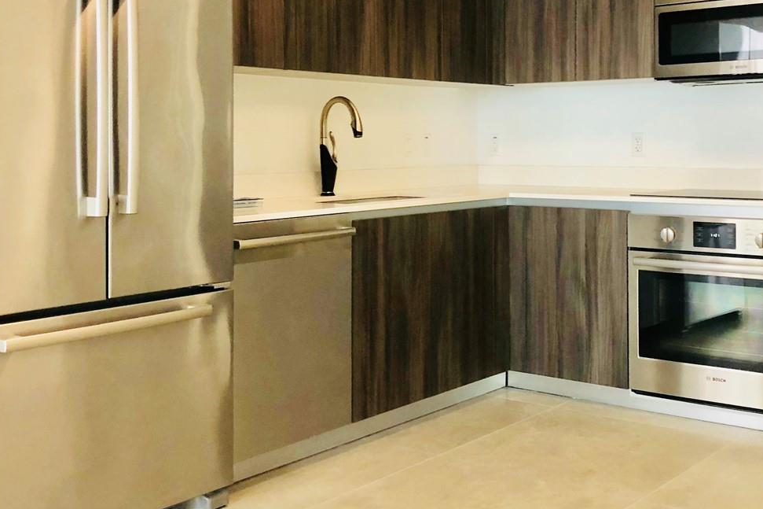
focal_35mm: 48
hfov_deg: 40.9
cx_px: 459
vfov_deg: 27.9
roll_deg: -0.5
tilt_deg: -0.7
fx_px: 1017
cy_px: 164
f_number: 1.8
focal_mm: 4
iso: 40
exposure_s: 1/17
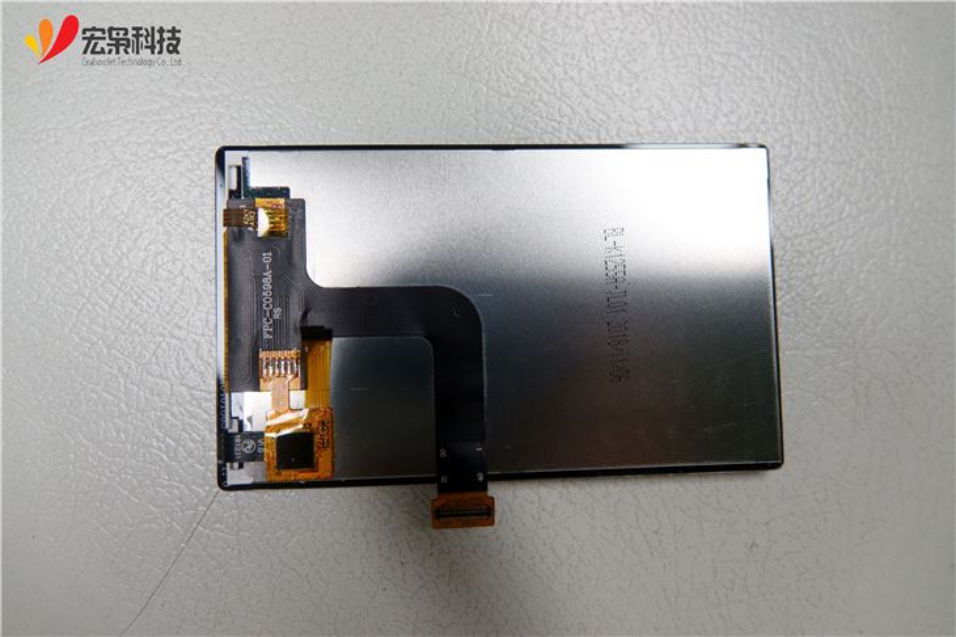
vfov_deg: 53.1
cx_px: 478
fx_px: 637
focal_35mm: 24
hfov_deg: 73.8
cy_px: 318
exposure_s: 1/50
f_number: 2.5
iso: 100
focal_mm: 8.8
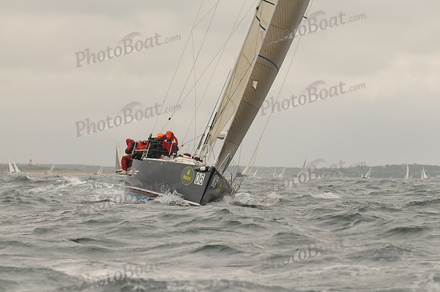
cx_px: 220
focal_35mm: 180
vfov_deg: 7.6
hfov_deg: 11.4
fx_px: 2197
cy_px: 146
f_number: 4
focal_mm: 120
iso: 200
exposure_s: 1/1000
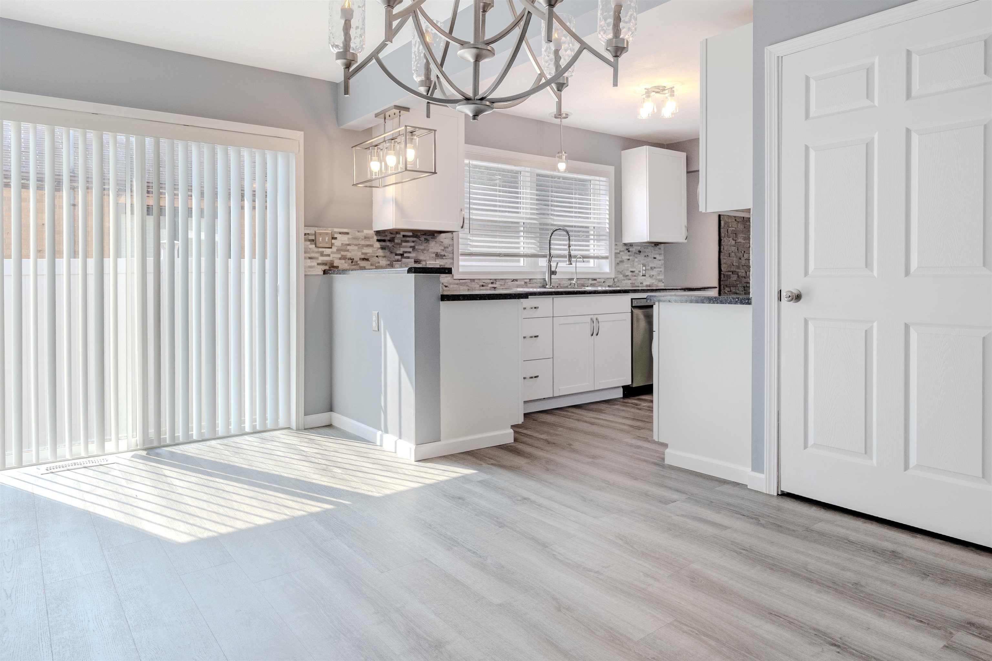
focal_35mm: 21
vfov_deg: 59.5
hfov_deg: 81.2
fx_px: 579
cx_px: 496
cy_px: 330
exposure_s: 1/200
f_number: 9
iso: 640
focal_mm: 14
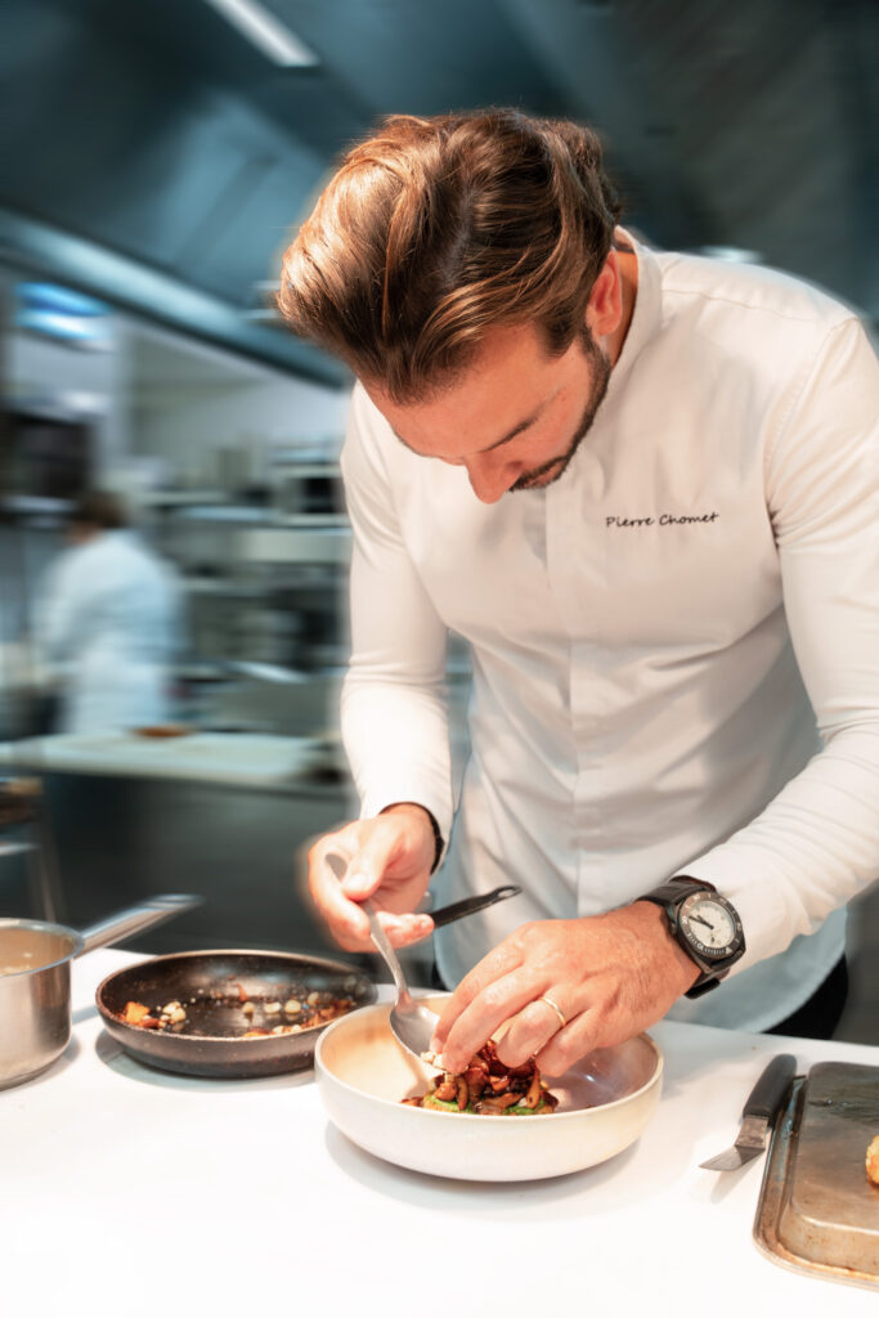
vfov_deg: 55.2
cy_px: 659
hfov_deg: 38.5
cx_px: 440
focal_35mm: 34
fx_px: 1259
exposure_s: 1/60
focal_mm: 34.4
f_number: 4
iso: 320
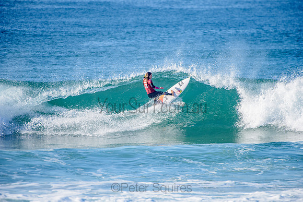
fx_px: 4209
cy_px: 101
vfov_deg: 2.8
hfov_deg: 4.1
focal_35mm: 500
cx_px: 152
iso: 220
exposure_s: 1/1600
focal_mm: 500
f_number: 5.6
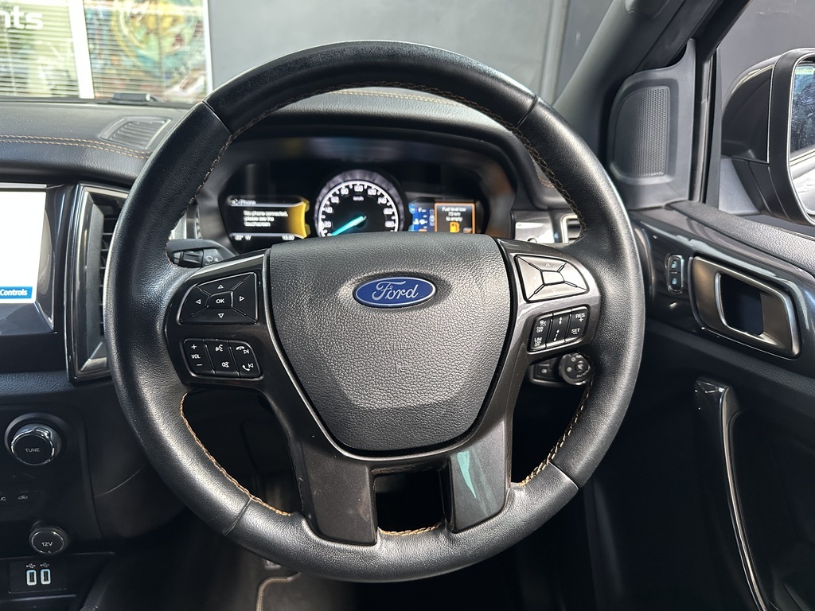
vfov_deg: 56.8
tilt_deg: -22.8
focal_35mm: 24
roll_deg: -4.3
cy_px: 306
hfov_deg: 71.6
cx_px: 408
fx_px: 565
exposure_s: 1/60
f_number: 1.78
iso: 500
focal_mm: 6.86
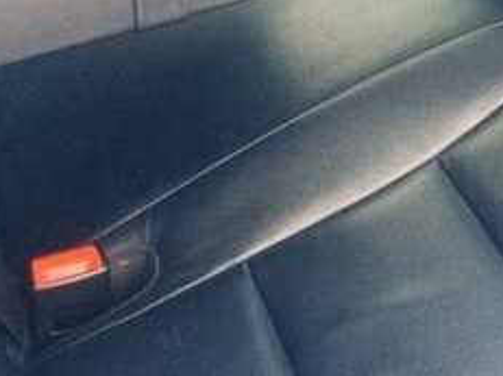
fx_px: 1205
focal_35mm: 83
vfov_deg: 16.9
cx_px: 533
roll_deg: -5.8
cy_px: -92
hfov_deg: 22.4
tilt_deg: -30.1
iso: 250
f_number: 2.2
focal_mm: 4.15
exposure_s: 1/33
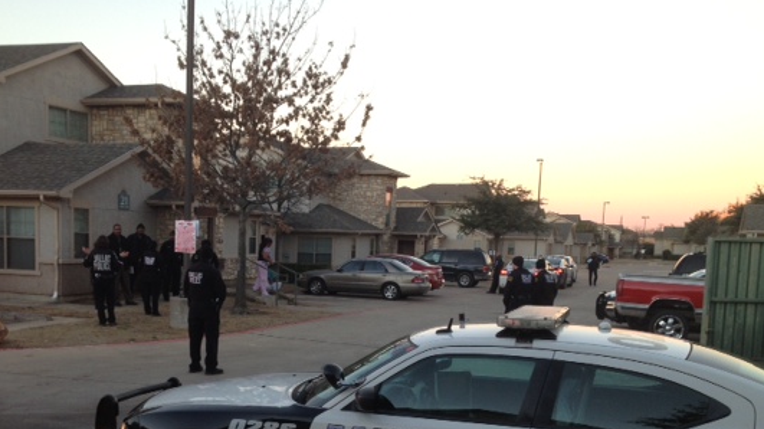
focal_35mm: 46
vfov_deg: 25.5
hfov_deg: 44.4
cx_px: 319
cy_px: 340
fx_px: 931
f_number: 2.4
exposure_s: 1/60
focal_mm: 4.28
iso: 50
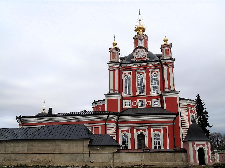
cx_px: 112
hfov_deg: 54.0
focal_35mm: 34
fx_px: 221
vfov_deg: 41.8
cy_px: 84
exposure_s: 1/1000
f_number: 4.2
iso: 80
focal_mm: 6.1
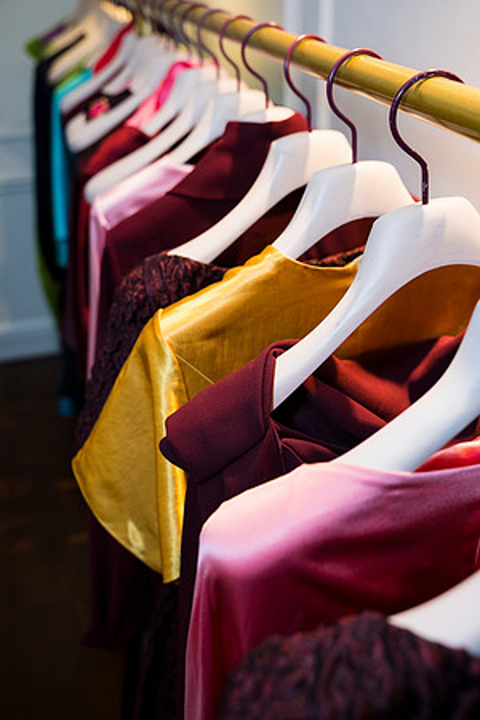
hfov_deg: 36.9
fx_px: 720
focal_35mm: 36
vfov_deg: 53.1
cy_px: 360
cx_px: 240
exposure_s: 1/100
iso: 1250
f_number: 4
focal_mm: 36
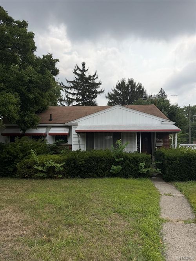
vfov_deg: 71.6
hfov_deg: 56.8
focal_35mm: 24
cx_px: 98
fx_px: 181
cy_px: 130
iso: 80
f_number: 1.78
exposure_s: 1/5714
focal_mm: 6.76
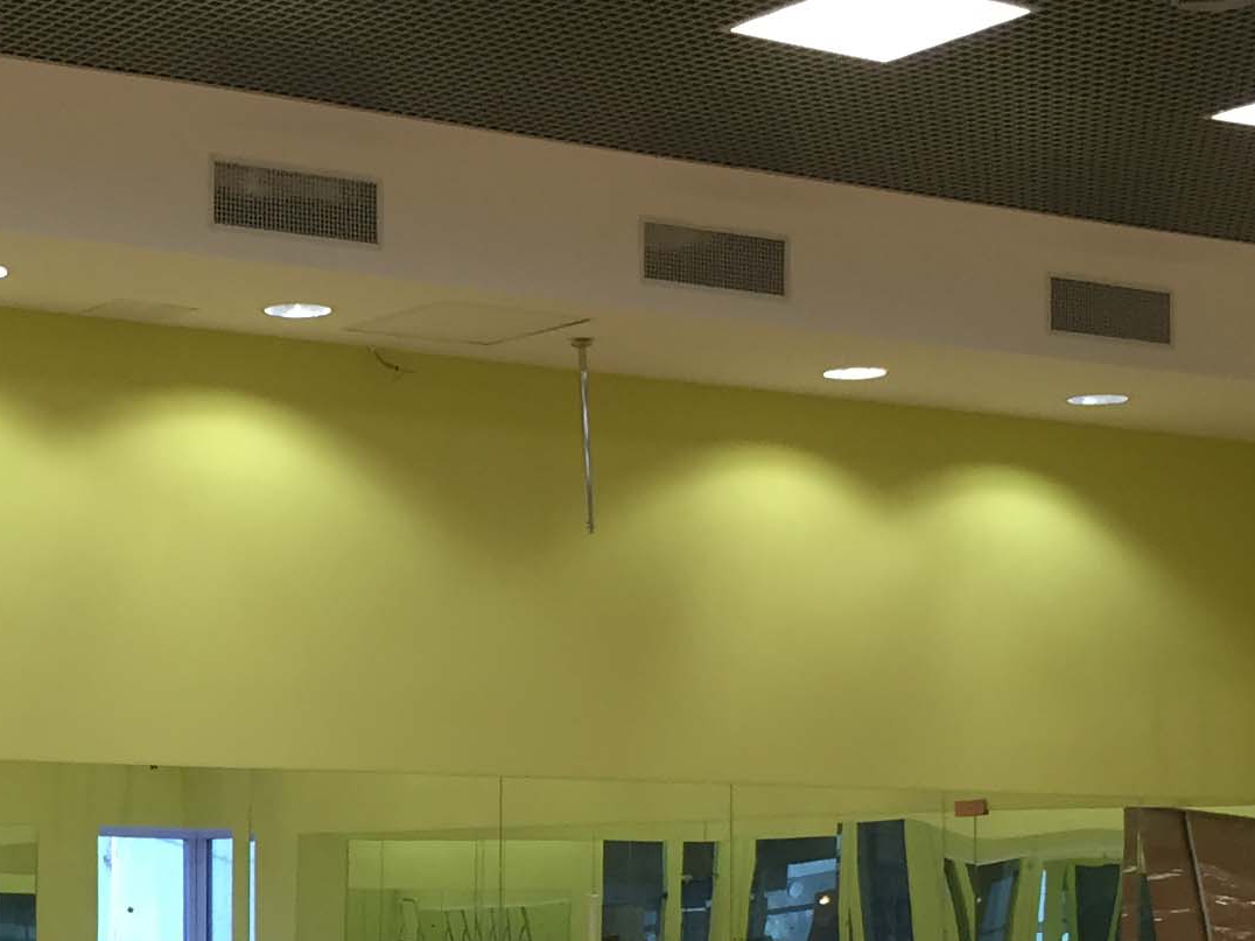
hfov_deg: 21.8
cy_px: 812
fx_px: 3190
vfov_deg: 16.6
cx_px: 170
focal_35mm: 88
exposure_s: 1/33
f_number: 2.2
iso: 32
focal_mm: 4.15
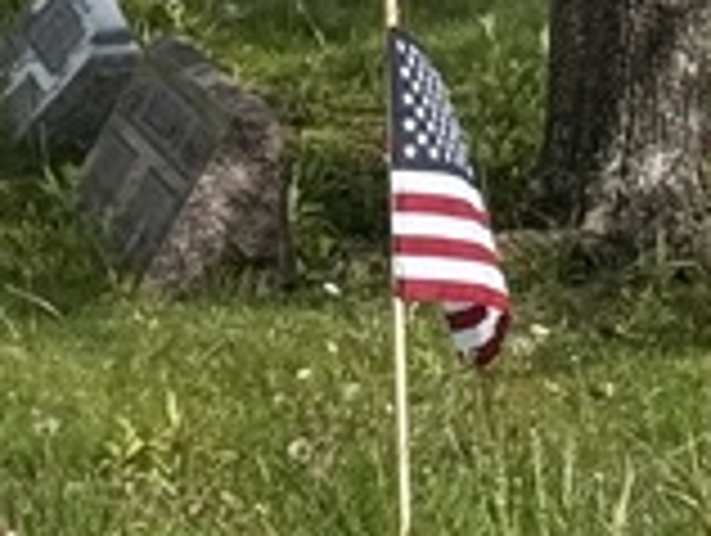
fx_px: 6398
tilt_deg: -3.5
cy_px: -239
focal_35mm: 311
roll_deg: +1.0
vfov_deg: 4.8
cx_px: -554
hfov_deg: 6.2
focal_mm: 6.76
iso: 64
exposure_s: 1/3610
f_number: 1.78
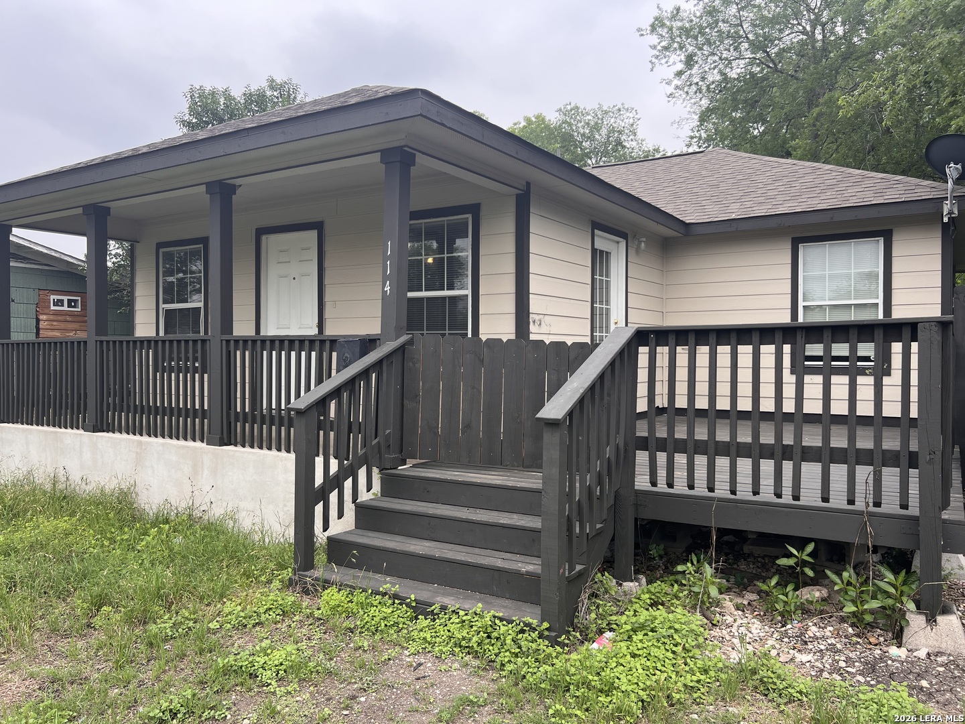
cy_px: 362
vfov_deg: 53.1
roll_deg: +0.5
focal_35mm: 26
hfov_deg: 67.3
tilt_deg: +0.9
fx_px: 725
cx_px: 482
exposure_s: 1/853
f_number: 1.5
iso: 50
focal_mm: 5.7
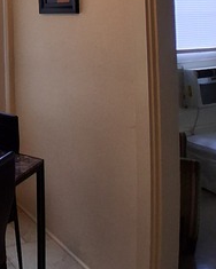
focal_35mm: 47
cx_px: -67
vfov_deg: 36.2
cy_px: 10
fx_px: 376
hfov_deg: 26.9
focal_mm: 1.4
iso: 125
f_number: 2.2
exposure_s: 1/60
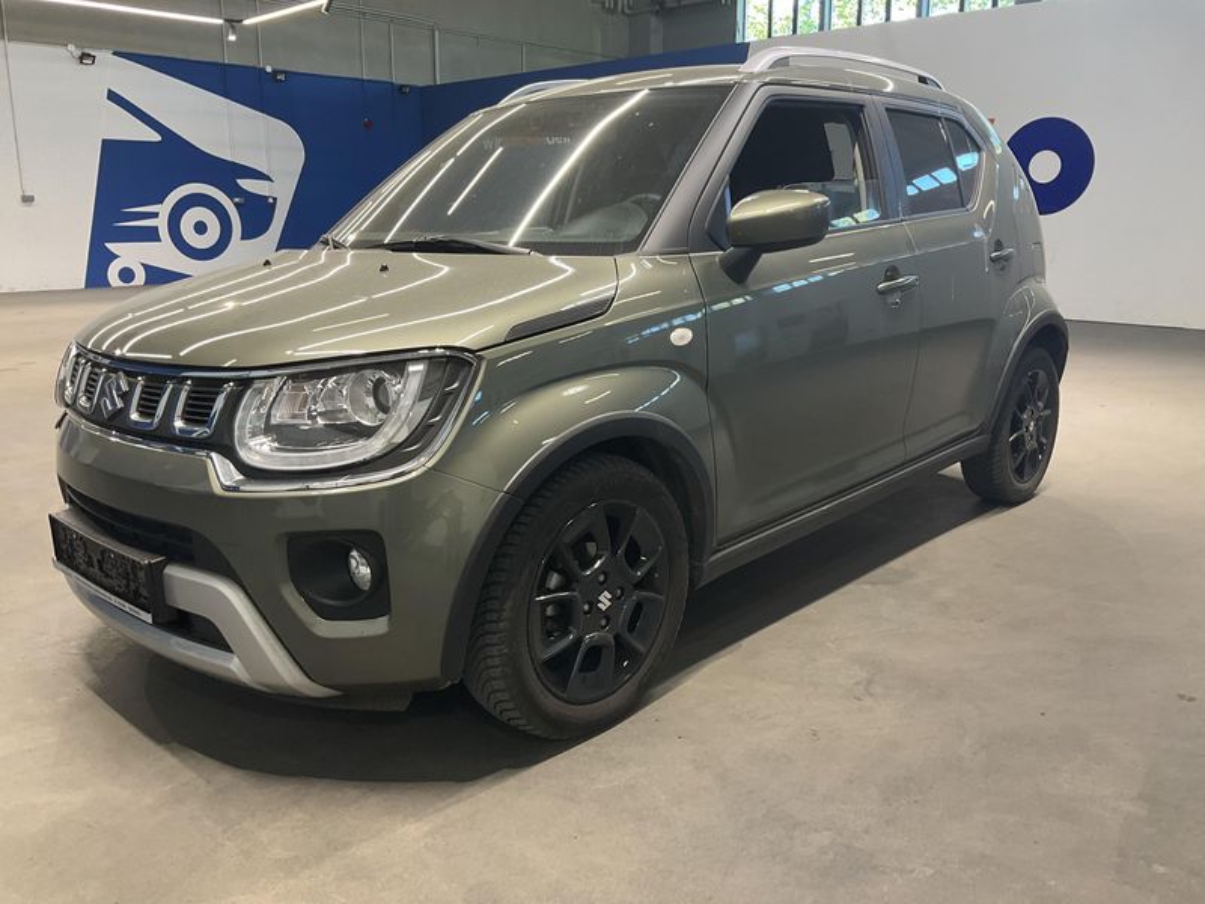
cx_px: 602
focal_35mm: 29
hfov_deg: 61.7
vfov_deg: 48.2
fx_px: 1010
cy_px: 452
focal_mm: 3
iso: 64
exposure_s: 1/50
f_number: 1.8
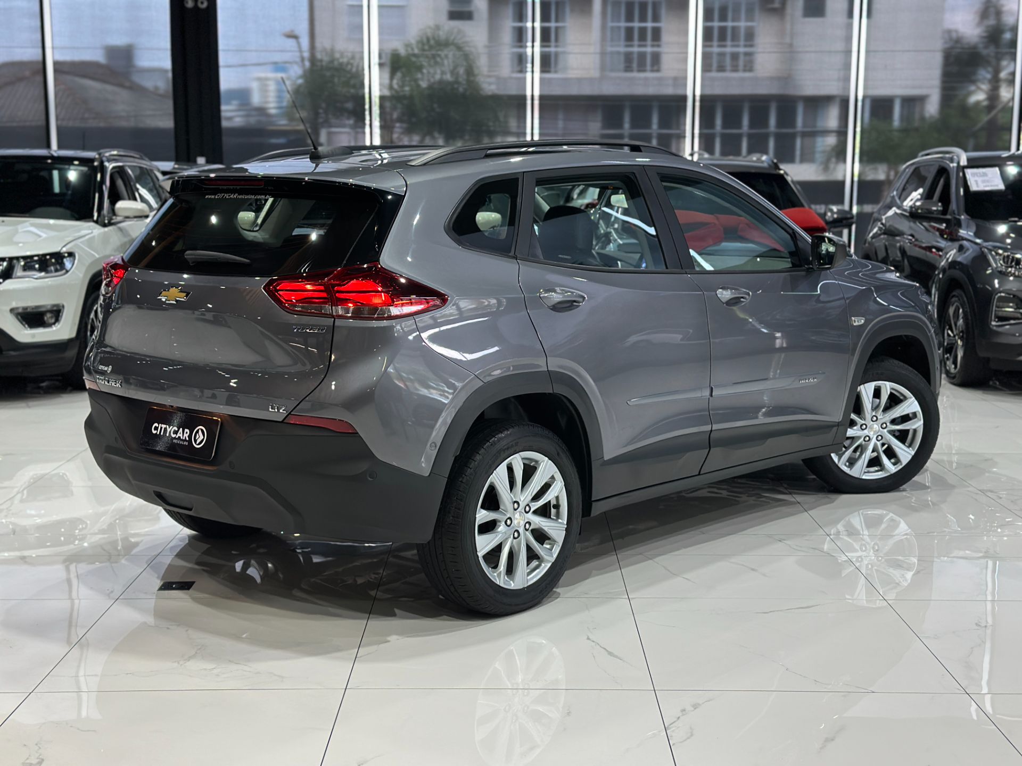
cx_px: 511
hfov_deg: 39.7
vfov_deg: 30.3
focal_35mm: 48
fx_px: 1417
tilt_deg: -9.0
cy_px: 383
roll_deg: -0.3
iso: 200
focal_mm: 6.86
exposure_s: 1/120
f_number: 1.78
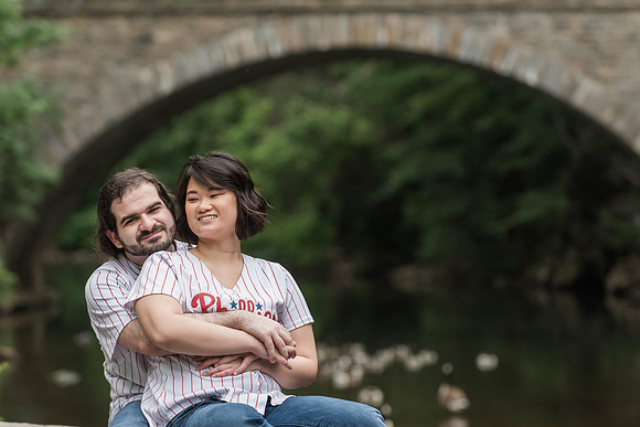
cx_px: 320
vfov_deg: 8.7
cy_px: 211
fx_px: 2804
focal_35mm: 158
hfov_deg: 13.0
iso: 1600
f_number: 4
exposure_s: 1/800
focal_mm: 150
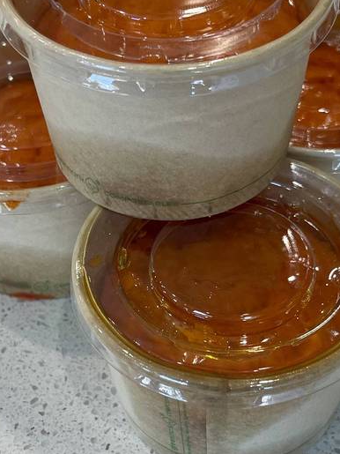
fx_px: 485
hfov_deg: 38.6
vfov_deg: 48.8
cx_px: 192
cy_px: 132
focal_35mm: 37
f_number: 1.6
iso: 64
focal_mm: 5.1
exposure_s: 1/100
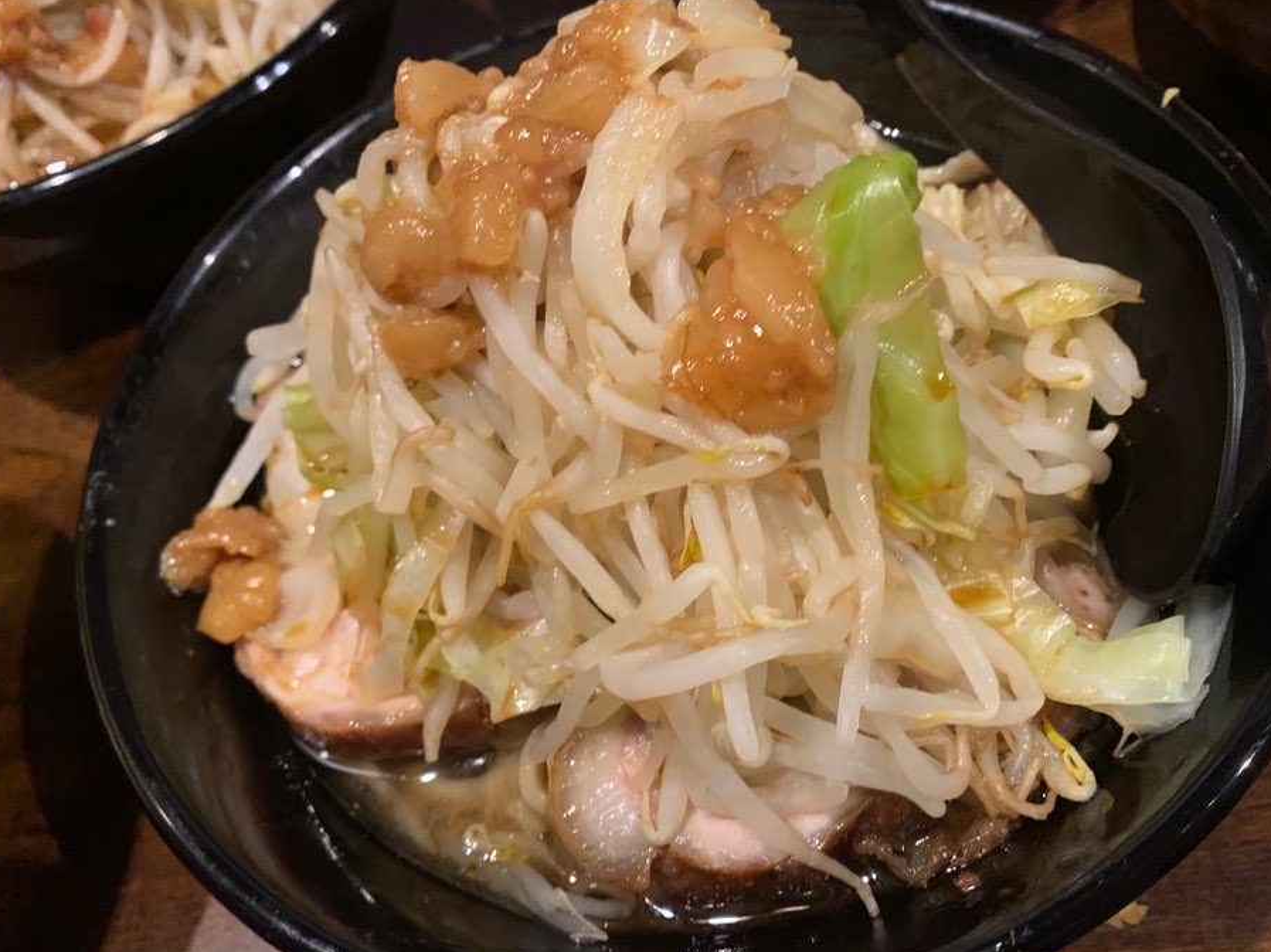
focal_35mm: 29
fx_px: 1064
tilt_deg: -57.8
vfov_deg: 48.2
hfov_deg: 61.6
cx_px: 694
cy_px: 503
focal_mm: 4.25
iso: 400
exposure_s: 1/34
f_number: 1.8
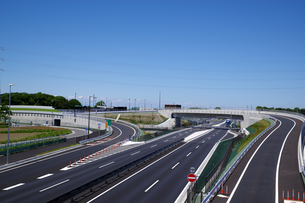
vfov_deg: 28.1
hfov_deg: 41.1
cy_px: 102
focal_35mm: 48
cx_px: 152
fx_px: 407
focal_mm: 48
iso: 100
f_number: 8
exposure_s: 1/320
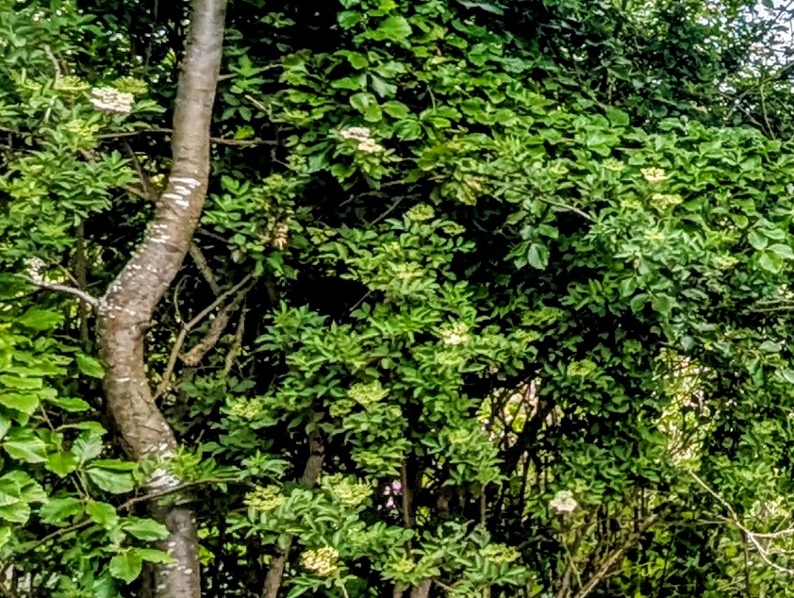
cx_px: 1062
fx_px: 1447
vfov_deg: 23.0
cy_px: 128
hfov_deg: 25.8
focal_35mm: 63
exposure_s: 1/1408
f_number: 2.2
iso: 49
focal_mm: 1.95
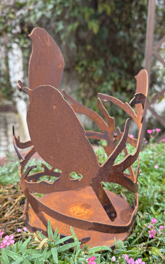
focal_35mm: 31
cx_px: 82
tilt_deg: -17.9
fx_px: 223
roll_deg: -0.5
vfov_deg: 61.2
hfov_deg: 40.6
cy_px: 136
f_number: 1.78
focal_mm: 6.76
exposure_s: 1/121
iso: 100
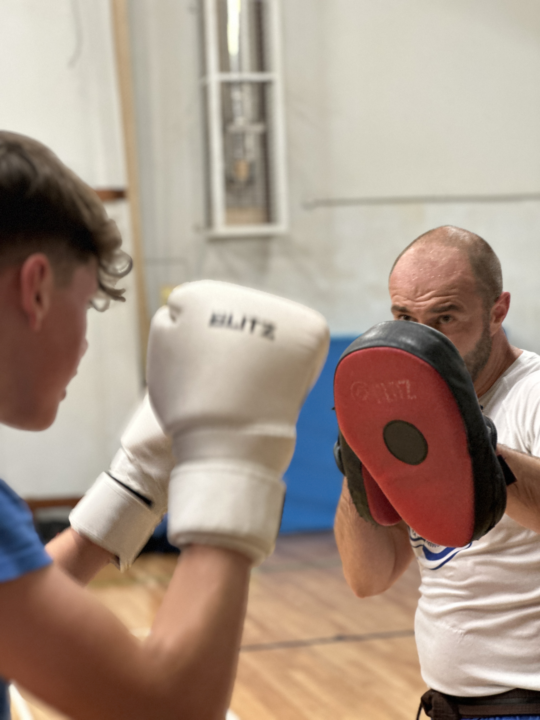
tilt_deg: +0.1
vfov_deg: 25.3
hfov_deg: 19.1
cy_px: 360
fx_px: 1602
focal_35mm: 77
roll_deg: +1.3
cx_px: 270
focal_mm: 9
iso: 400
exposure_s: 1/14
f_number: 2.8
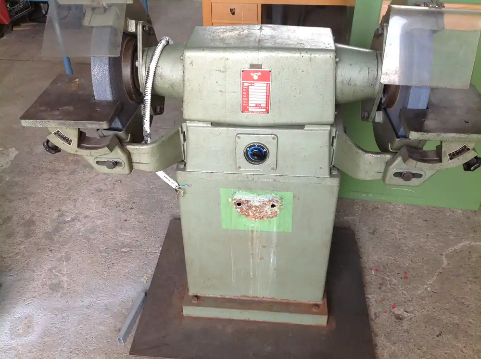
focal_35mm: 35
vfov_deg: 40.6
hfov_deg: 52.7
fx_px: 485
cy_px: 180
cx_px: 240
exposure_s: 1/60
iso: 80
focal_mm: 4.28
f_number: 2.4
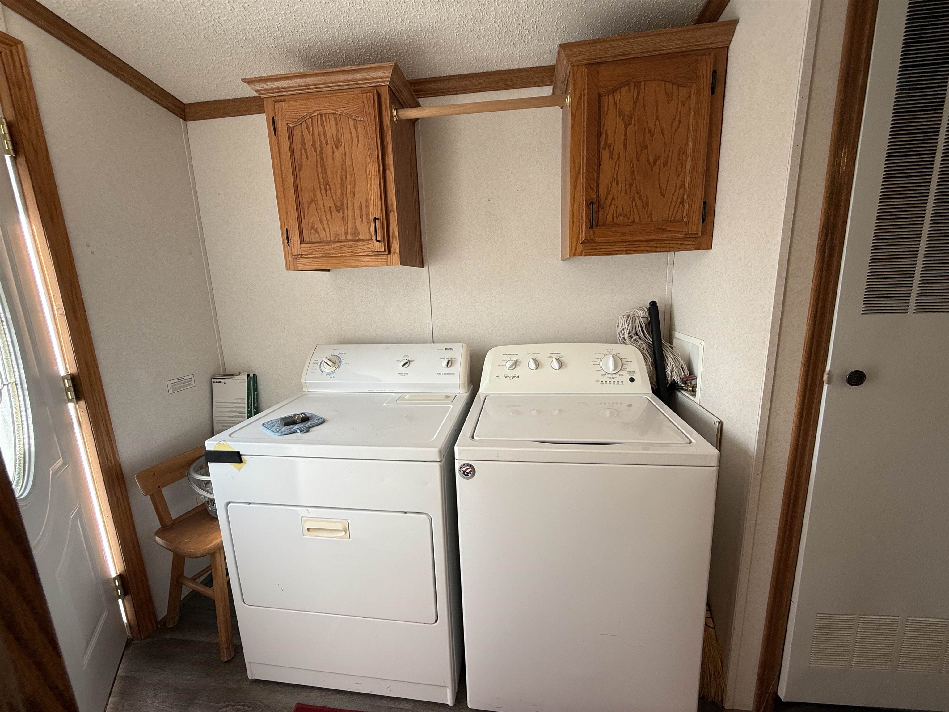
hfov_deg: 102.1
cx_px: 474
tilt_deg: -10.7
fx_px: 384
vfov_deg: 85.7
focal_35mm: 14
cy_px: 356
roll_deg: +2.2
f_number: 2.2
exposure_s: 1/99
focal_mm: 2.22
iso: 64
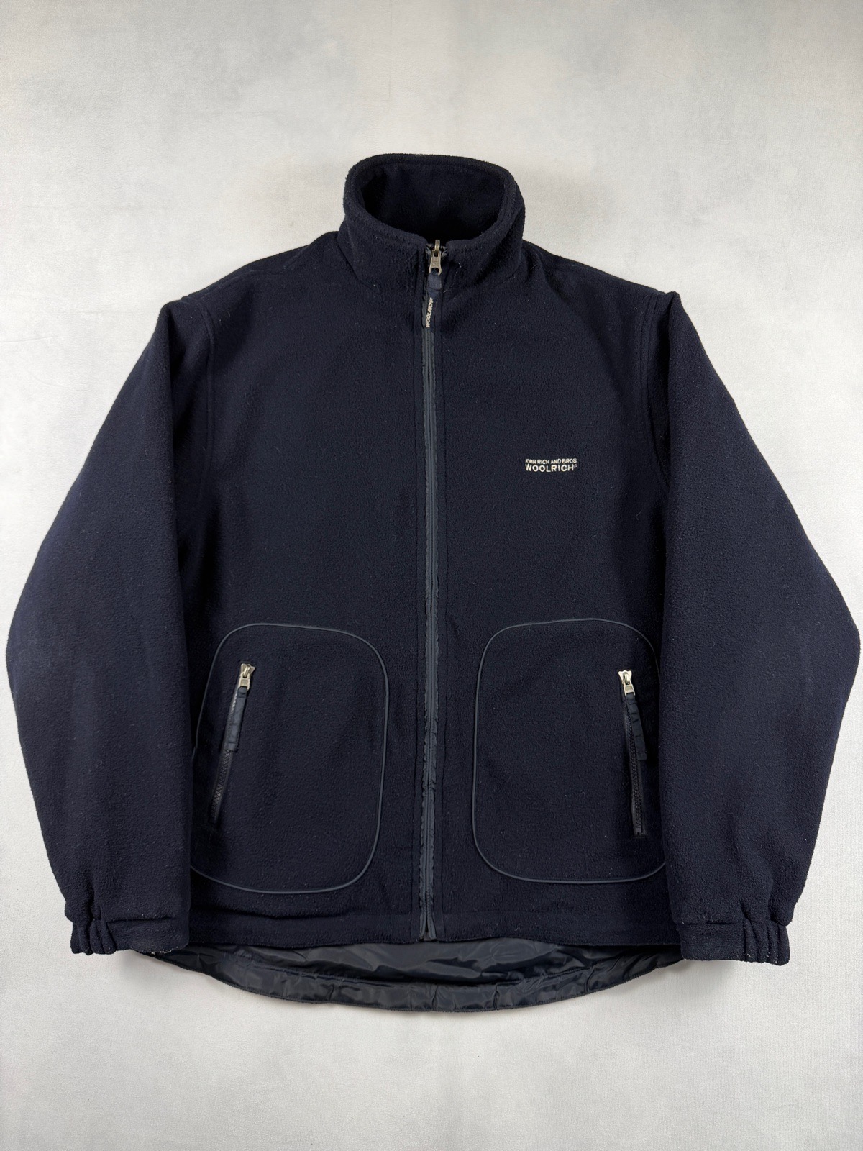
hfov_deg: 56.8
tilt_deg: -70.1
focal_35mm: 24
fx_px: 798
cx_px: 432
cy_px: 576
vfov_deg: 71.6
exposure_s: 1/121
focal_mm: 6.76
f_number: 1.78
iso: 64
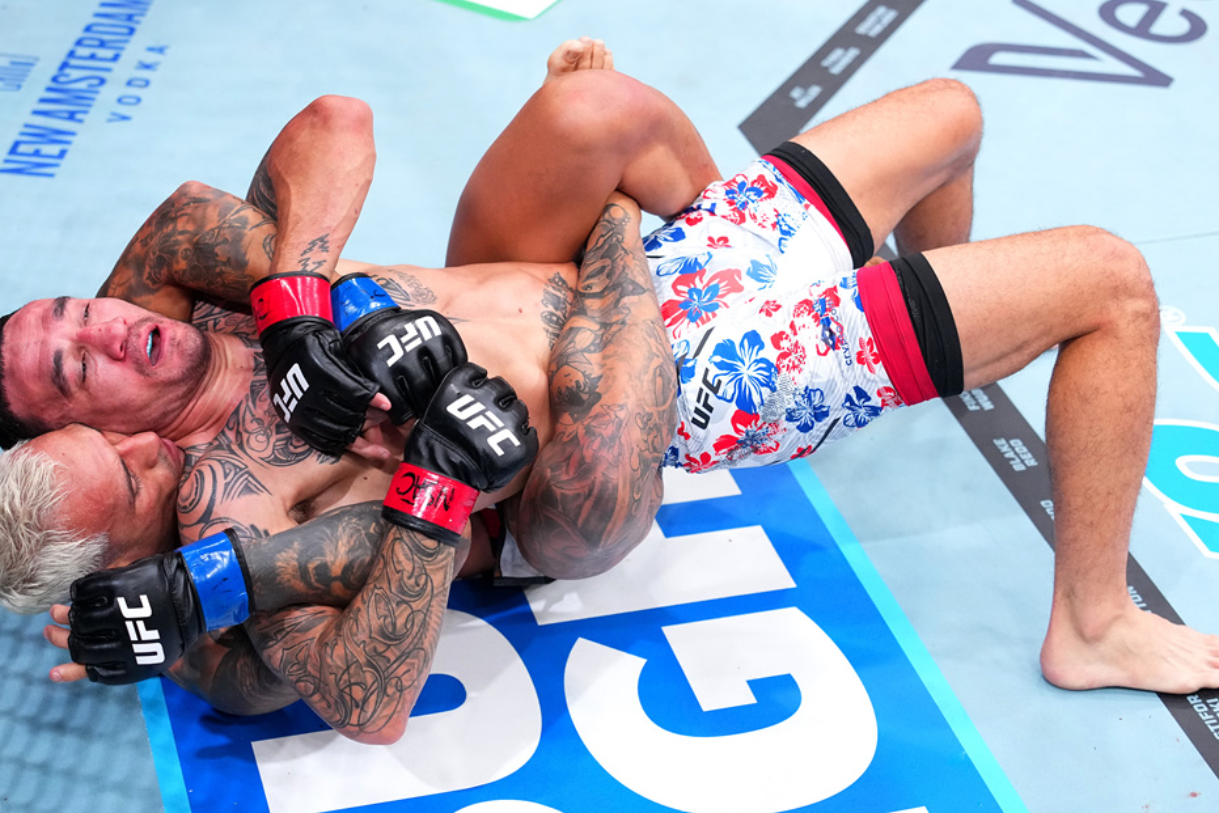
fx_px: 1964
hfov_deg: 34.5
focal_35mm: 58
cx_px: 594
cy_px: 420
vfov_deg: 23.4
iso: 3200
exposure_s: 1/1600
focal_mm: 50
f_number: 2.8
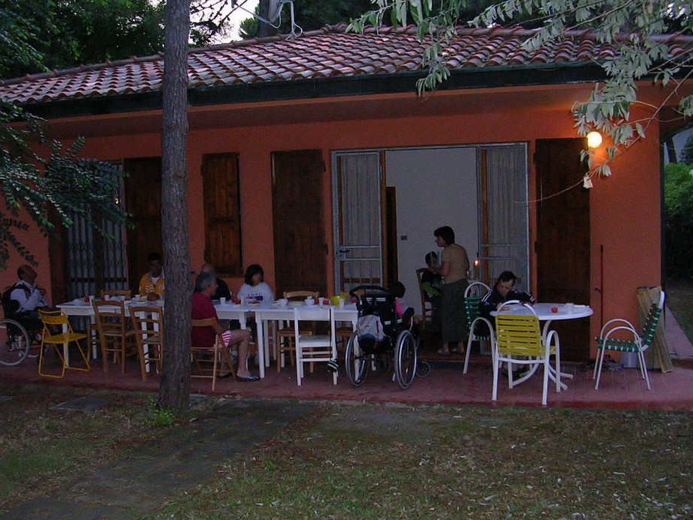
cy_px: 263
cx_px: 349
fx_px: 841
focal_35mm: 42
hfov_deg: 44.8
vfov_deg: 34.4
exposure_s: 1/60.1
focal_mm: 5.8
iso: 200
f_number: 2.8
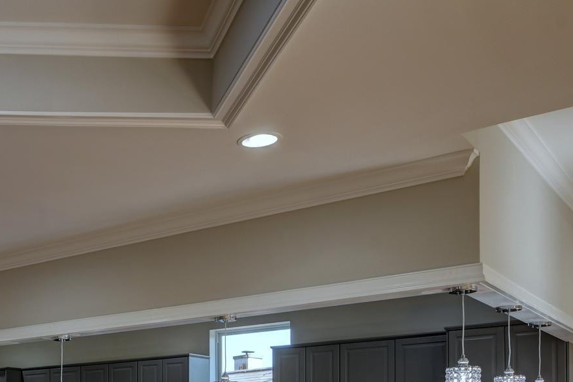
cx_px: 23
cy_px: 441
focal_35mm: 51
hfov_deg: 35.7
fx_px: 812
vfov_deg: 24.4
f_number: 10
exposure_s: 1/13
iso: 200
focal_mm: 15
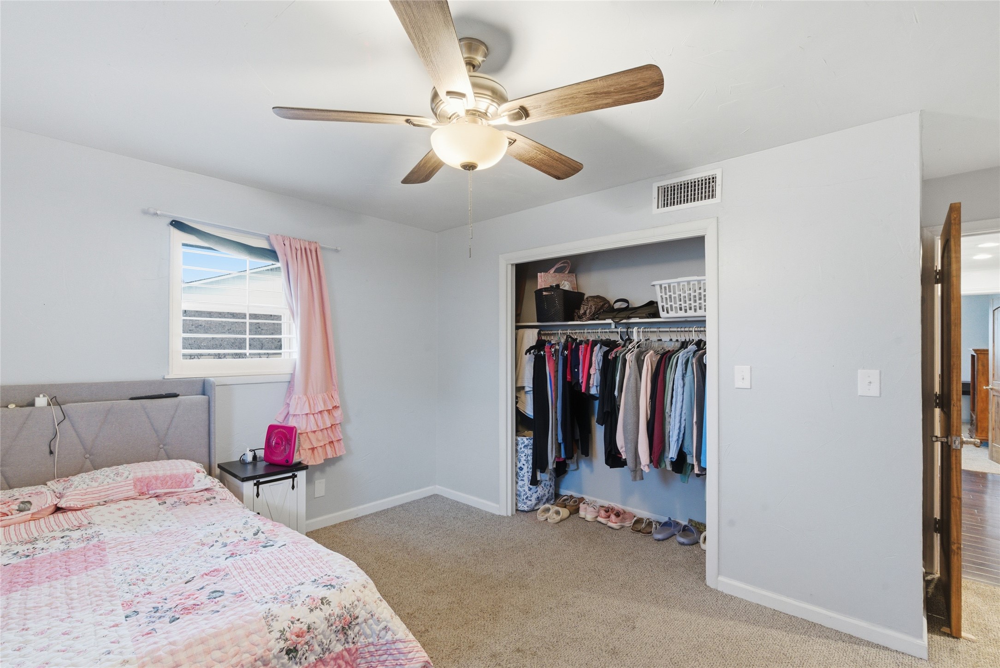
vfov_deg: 73.8
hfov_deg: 96.7
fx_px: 445
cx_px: 500
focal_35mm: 16
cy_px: 334
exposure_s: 1/80
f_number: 10
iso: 1600
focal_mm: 16
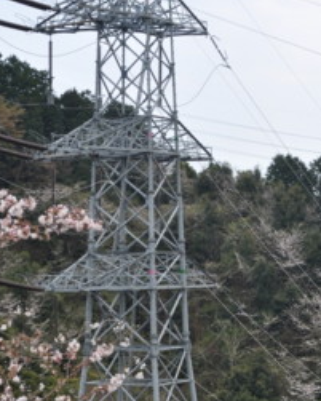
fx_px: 1648
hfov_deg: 11.1
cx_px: 137
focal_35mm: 139
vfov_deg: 13.9
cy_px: 189
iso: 200
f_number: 8
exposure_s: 1/250
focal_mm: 55
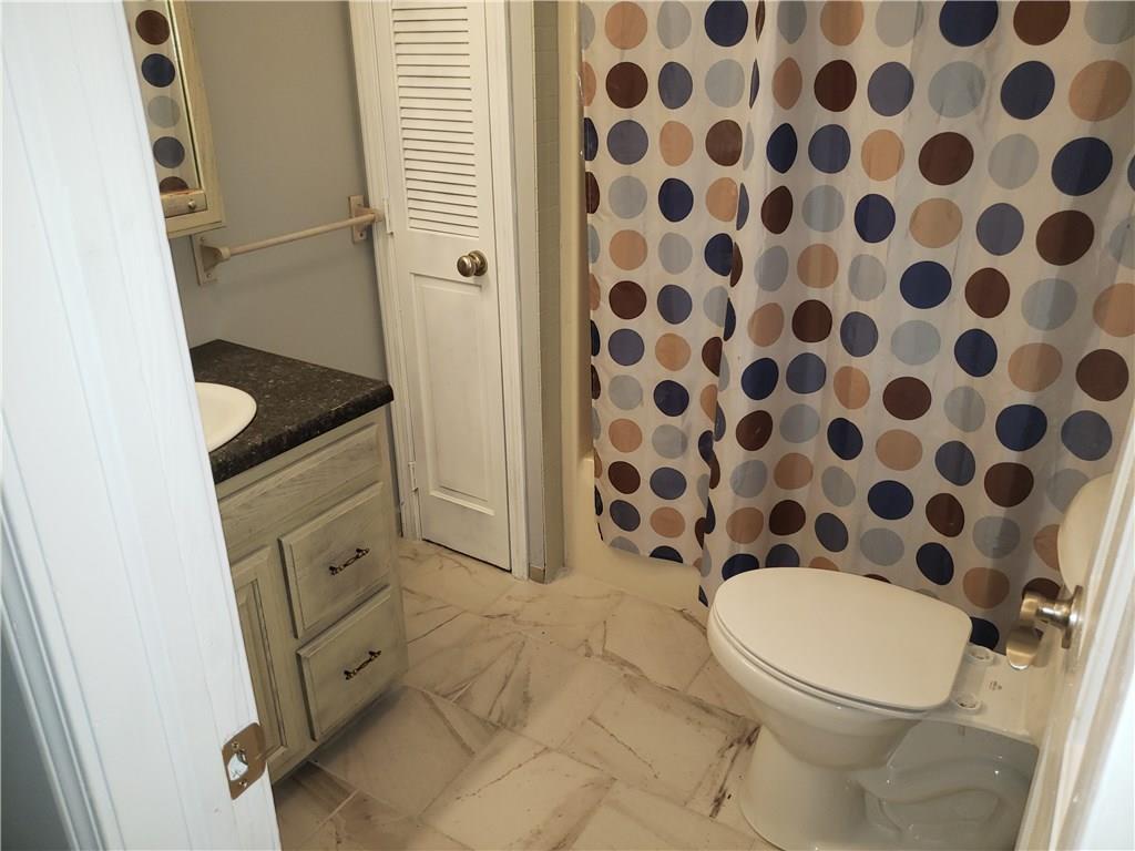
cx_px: 568
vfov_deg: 53.1
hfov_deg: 67.3
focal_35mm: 26
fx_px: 852
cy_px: 426
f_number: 1.5
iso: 125
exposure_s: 1/60
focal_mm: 4.3
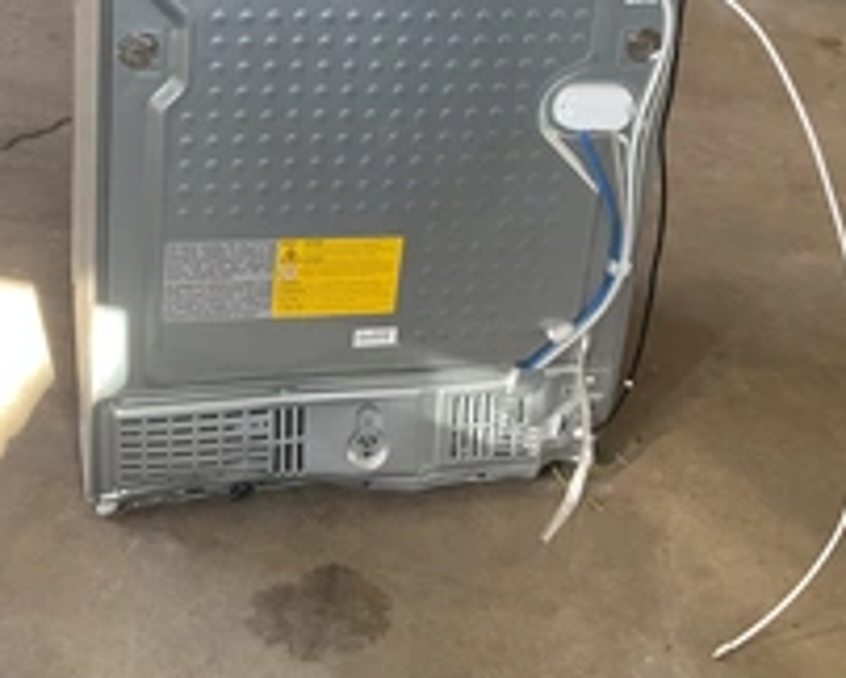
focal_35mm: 56
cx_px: 331
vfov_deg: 26.2
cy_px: 54
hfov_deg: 33.4
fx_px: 1404
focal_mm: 3
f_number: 1.8
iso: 40
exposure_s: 1/60
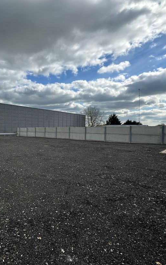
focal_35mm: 20
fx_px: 145
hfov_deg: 55.3
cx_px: 32
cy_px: 131
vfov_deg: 85.1
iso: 40
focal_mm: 2.22
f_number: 2.2
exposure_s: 1/1887
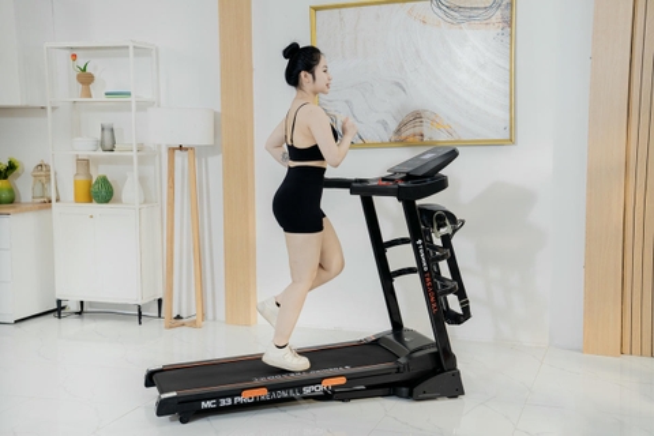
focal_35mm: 48
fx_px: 872
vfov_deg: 28.1
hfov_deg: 41.1
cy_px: 218
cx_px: 327
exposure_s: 1/250
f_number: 4
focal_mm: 48
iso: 400
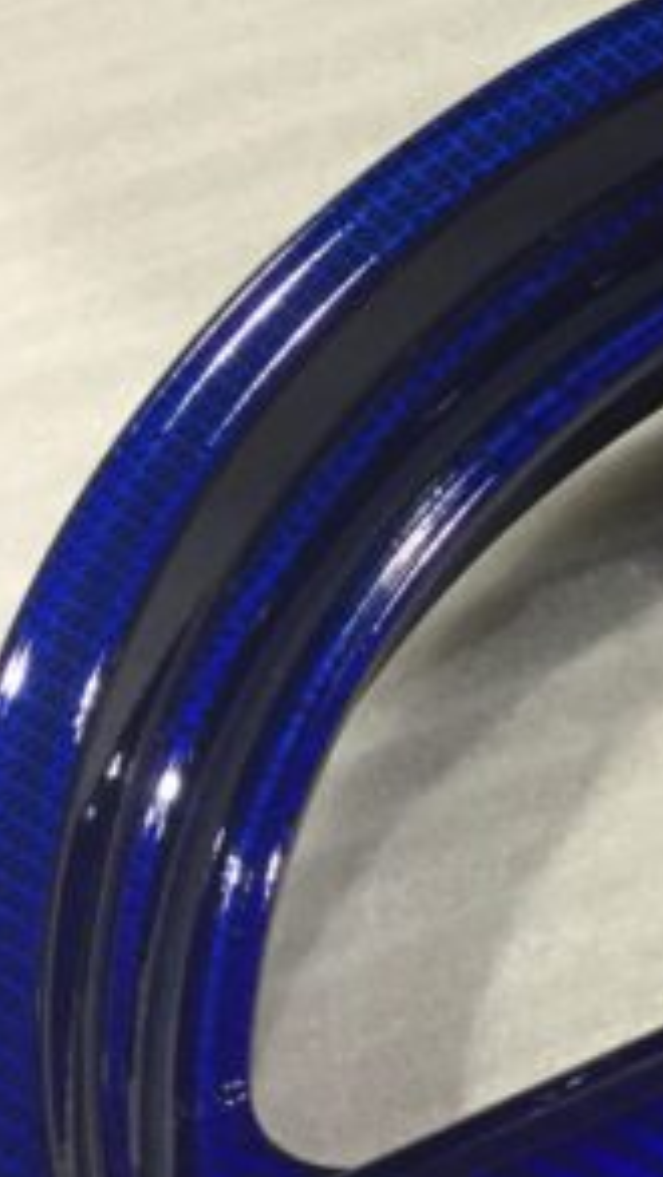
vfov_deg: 18.5
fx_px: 3591
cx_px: 1499
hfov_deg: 9.6
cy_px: 335
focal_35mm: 115
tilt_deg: -48.7
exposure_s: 1/33
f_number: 2.2
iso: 160
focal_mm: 4.15
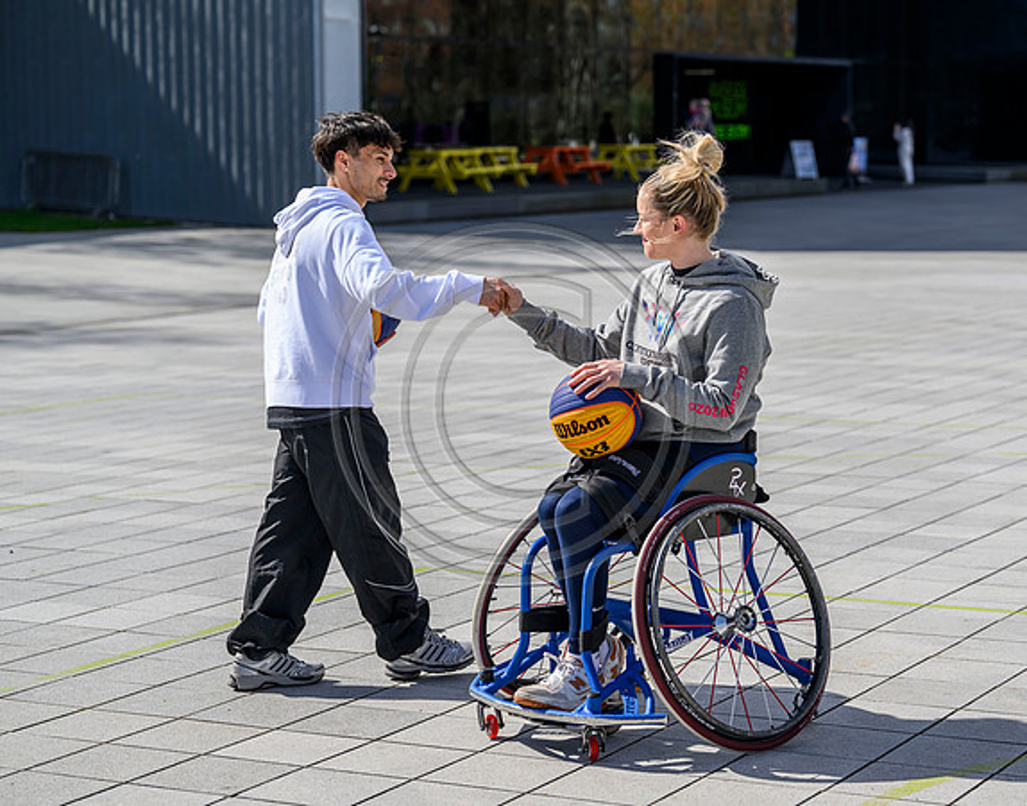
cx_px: 636
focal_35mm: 82
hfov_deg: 23.4
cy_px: 381
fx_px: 2474
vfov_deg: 18.5
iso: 250
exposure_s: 1/2500
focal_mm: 70
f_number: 3.5
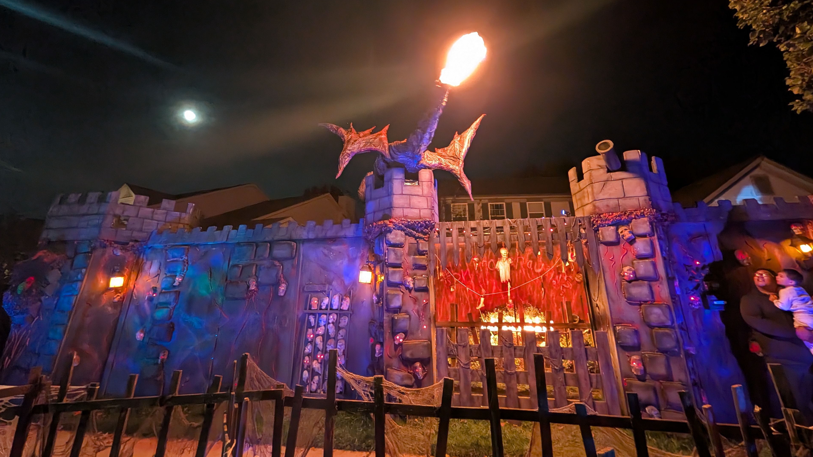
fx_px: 302
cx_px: 416
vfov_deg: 73.1
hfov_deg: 106.8
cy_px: 173
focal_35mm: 14
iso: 902
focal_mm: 2.02
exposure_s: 1/15.2
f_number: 1.7
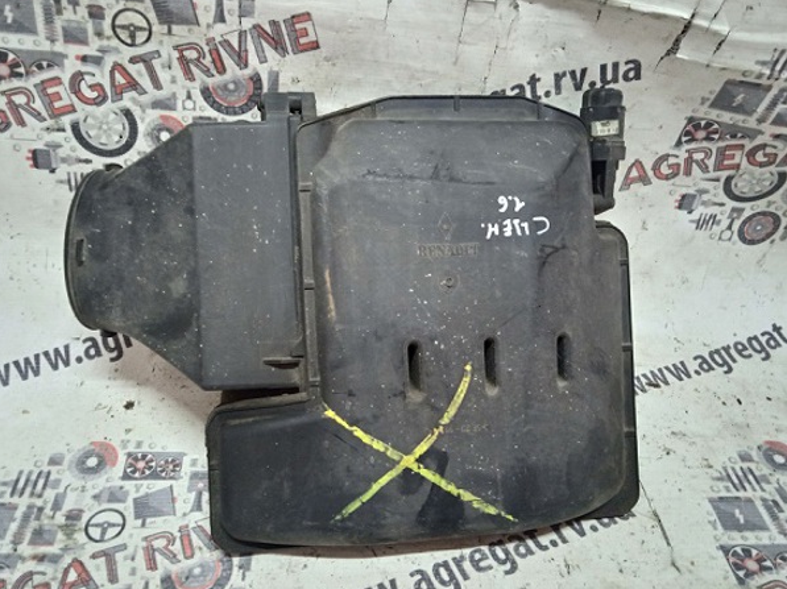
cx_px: 368
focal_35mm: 30
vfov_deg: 46.7
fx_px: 682
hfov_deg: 59.9
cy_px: 305
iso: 729
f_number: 2.2
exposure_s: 1/25
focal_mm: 3.43
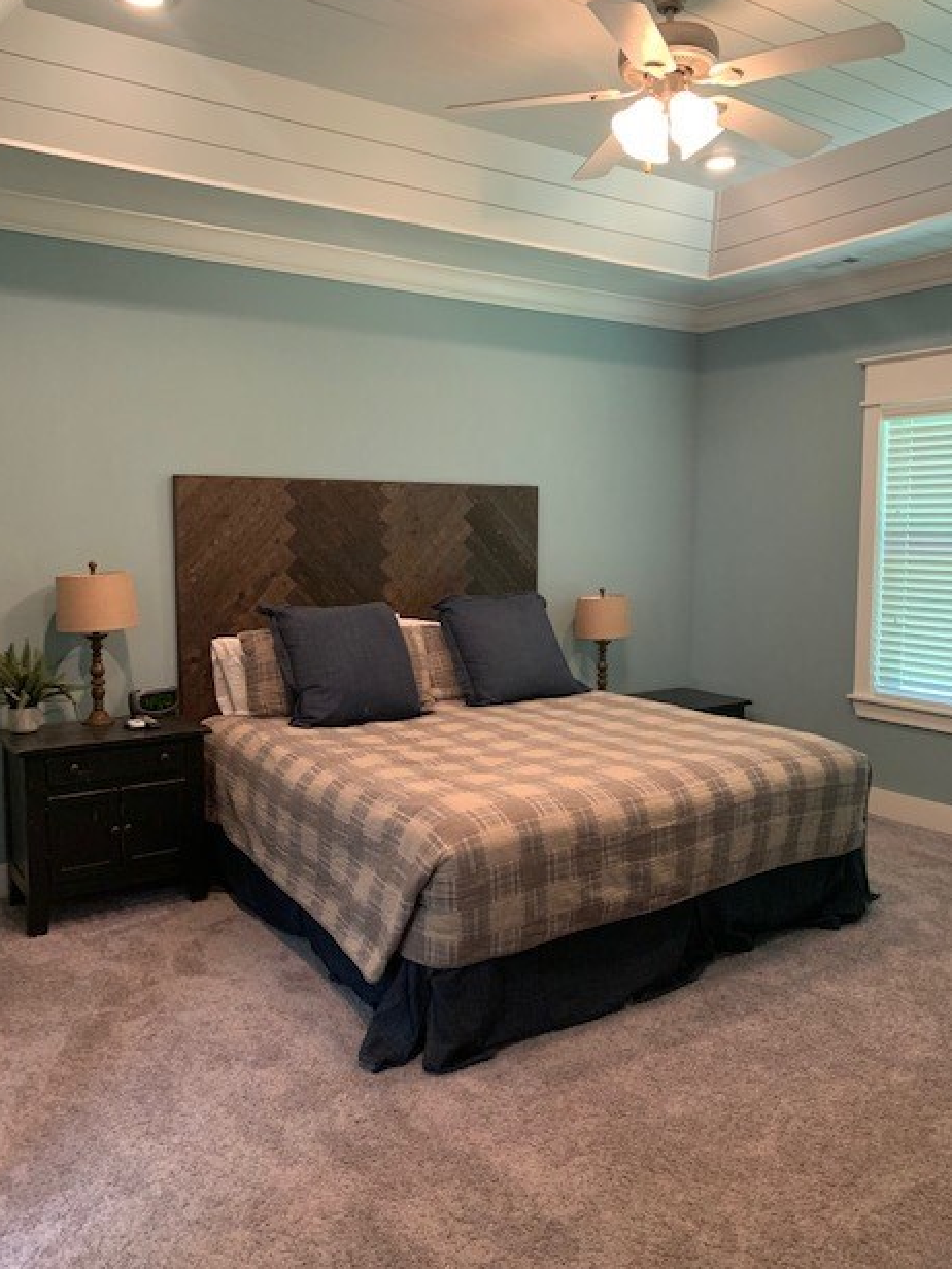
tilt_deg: -4.8
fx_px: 990
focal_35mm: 27
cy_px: 628
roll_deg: -0.6
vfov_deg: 65.3
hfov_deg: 51.4
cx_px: 472
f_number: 1.8
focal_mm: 4.25
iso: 320
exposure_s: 1/40
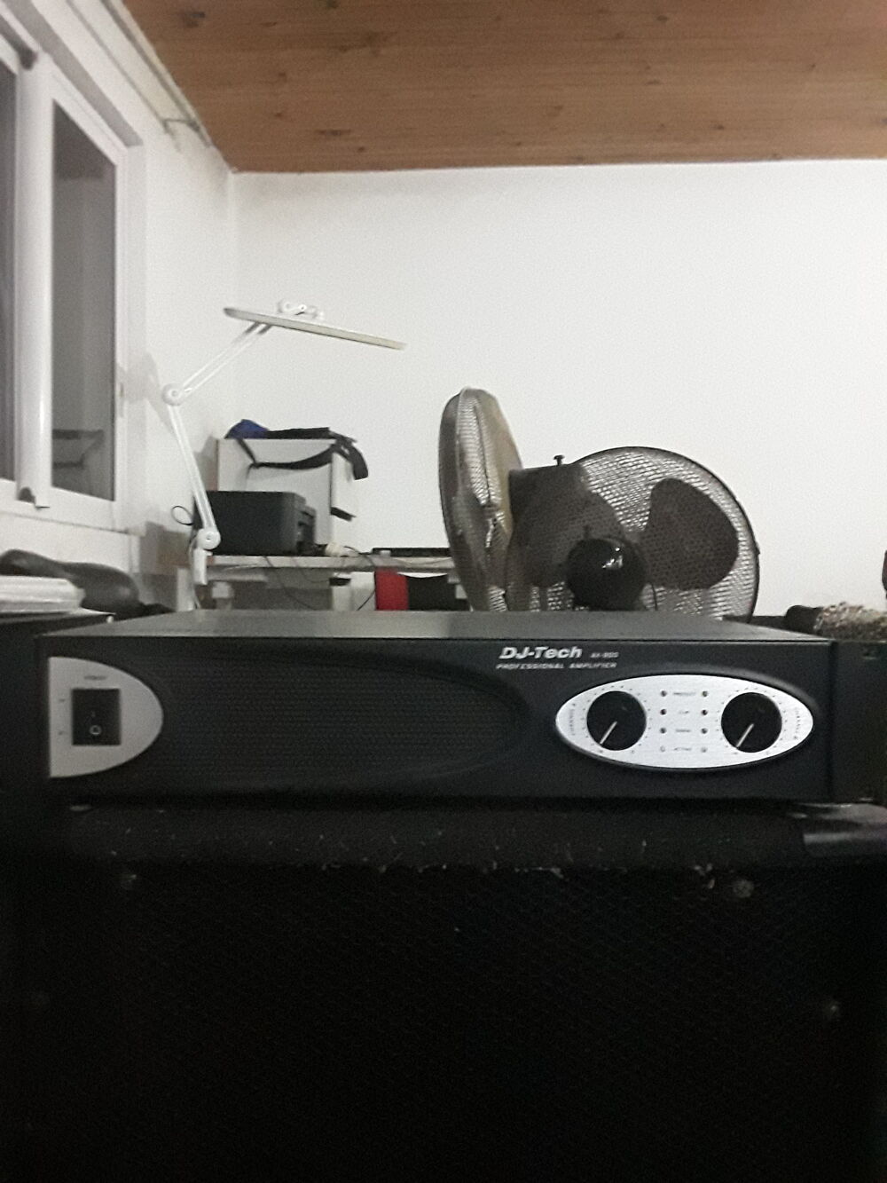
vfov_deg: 60.0
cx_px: 444
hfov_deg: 46.8
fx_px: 1025
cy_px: 592
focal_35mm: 30
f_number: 1.9
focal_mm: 2.2
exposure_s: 1/20
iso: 800
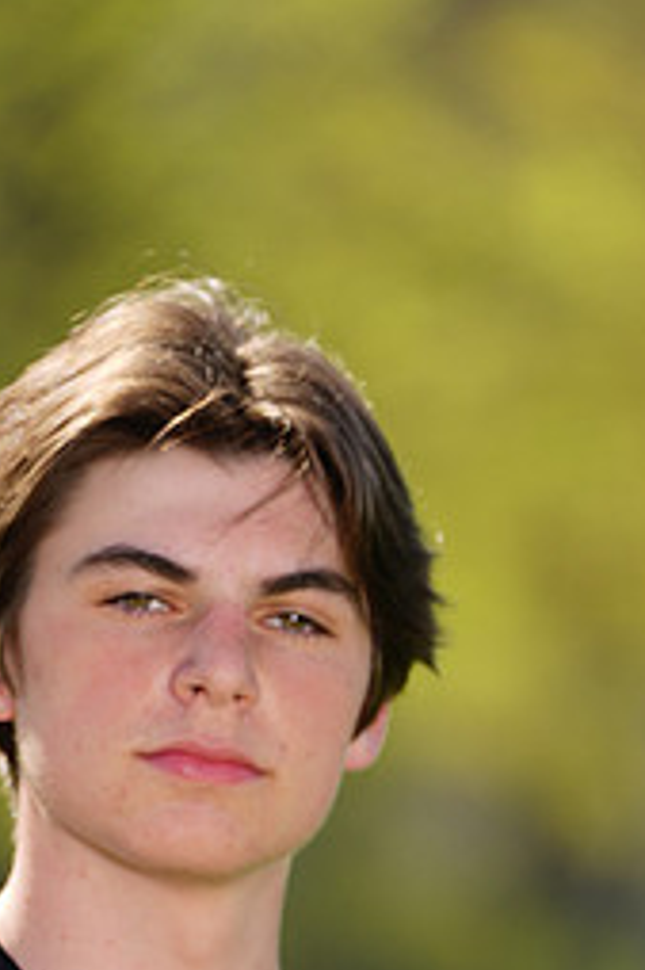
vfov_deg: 2.3
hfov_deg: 1.5
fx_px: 24622
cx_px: 250
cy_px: 1100
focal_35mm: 915
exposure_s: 1/200
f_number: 6.3
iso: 64
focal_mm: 400
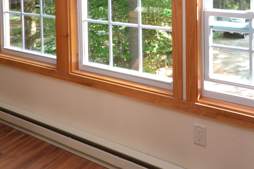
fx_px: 291
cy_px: -23
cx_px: 152
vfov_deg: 28.9
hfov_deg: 46.9
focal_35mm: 41
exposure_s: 1/80
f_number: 4.5
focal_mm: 11
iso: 400
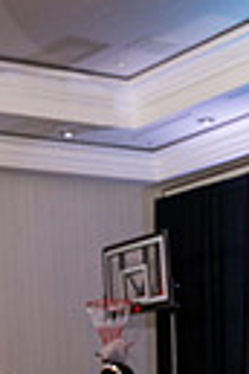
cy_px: 577
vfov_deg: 16.5
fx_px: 1162
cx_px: 153
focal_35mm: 112
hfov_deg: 12.2
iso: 1600
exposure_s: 1/200
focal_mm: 32
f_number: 3.5
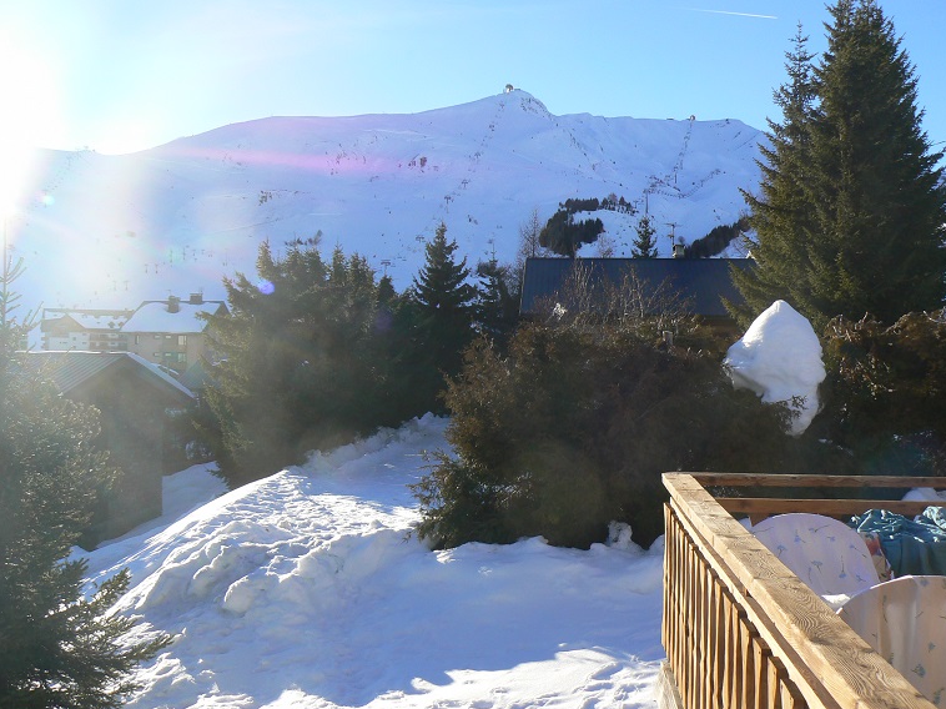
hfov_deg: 49.0
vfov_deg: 37.7
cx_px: 454
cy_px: 345
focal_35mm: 38
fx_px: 1038
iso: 80
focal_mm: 6
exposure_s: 1/320
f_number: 5.6
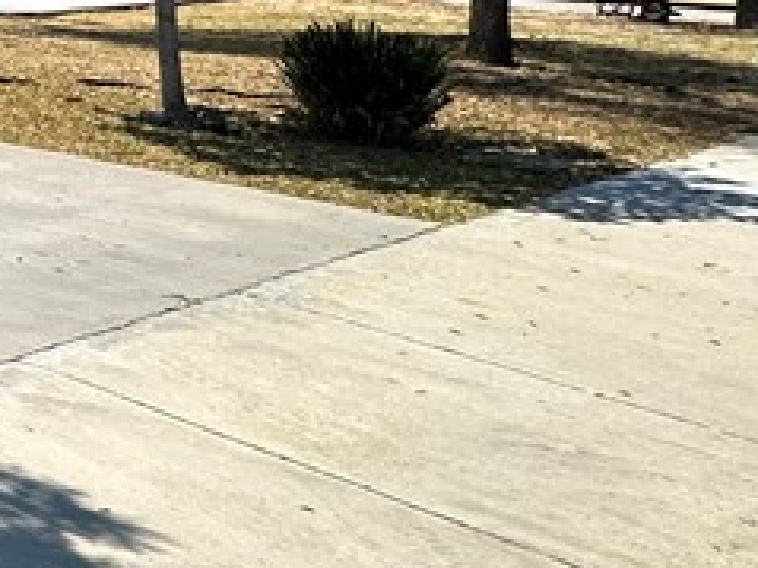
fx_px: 1313
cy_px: -48
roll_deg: +0.7
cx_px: -834
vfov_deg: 23.0
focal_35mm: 60
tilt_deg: +0.5
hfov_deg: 18.1
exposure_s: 1/1984
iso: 50
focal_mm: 2.22
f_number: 2.2
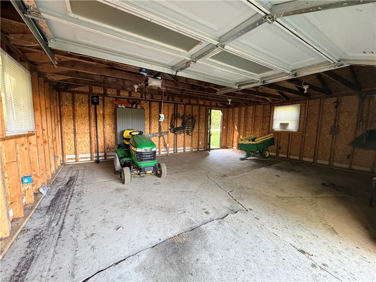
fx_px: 152
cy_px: 141
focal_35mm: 14
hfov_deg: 102.1
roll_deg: -0.4
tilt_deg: -6.1
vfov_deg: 85.7
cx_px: 188
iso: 320
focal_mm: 2.22
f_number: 2.2
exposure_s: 1/73
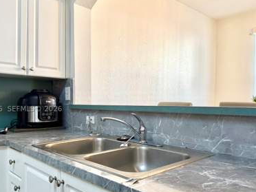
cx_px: 125
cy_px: 109
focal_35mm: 31
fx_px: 229
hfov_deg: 58.3
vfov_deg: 45.3
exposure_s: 1/120
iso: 160
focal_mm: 6.76
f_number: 1.78
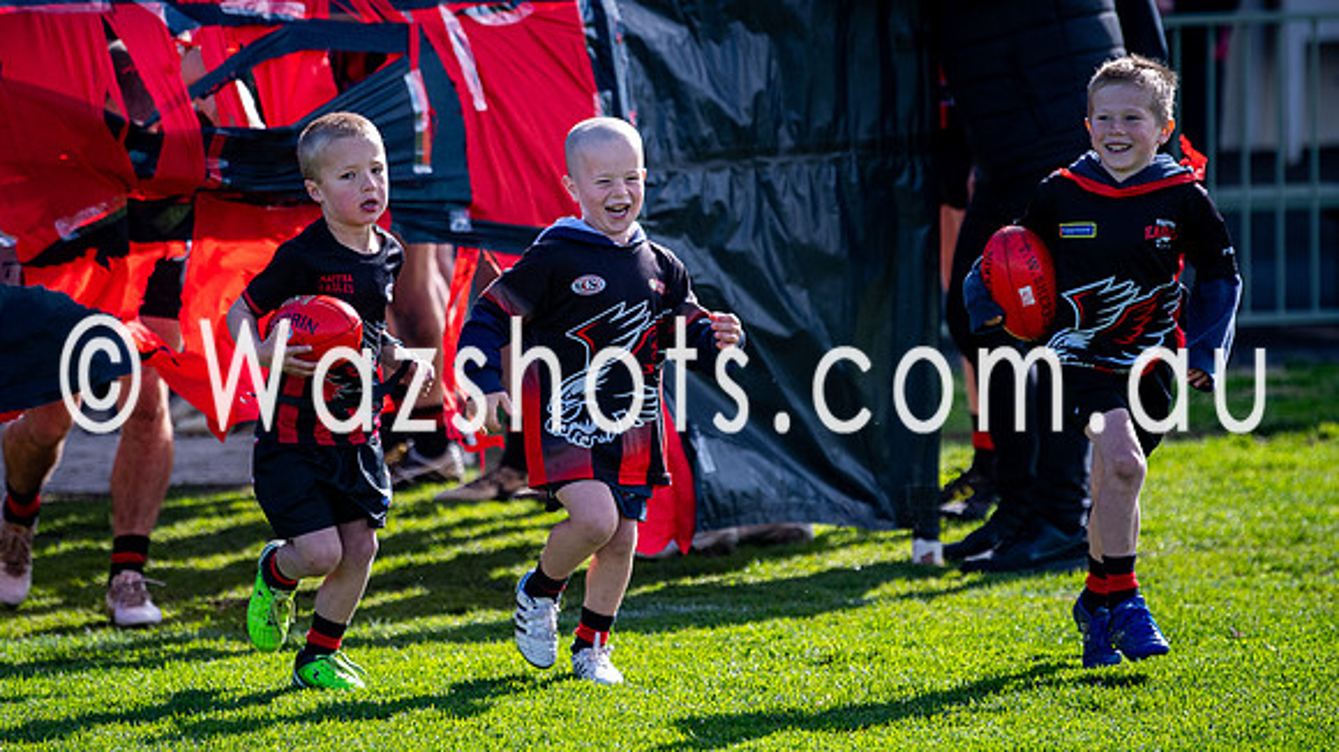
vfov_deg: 3.9
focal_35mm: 312
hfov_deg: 6.9
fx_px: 11088
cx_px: 608
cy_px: 255
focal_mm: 165
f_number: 2.8
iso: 160
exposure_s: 1/1600
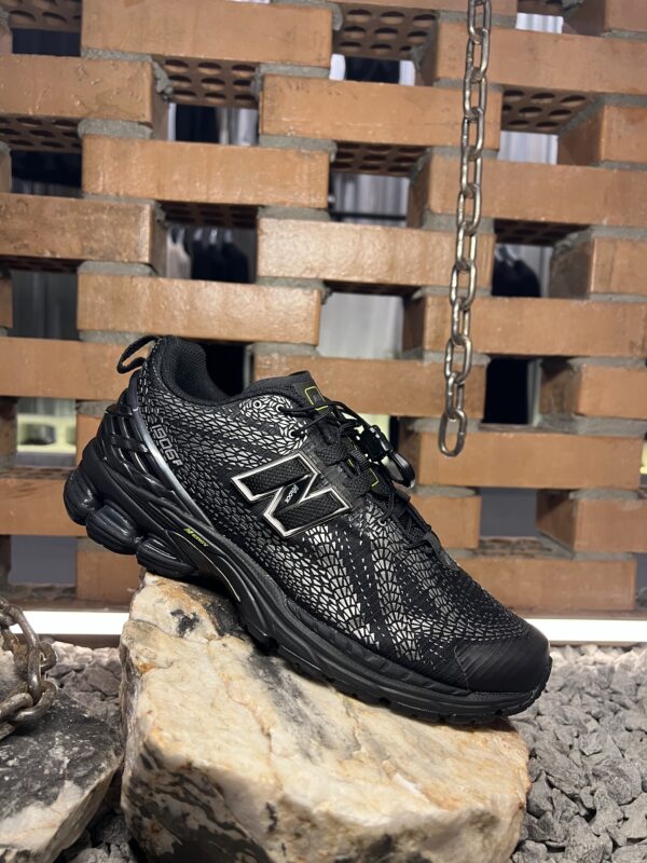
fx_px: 648
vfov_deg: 67.3
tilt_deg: -2.7
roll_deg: -1.5
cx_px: 324
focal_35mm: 26
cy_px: 432
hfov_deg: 53.1
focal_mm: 5.7
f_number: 1.5
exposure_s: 1/60
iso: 80
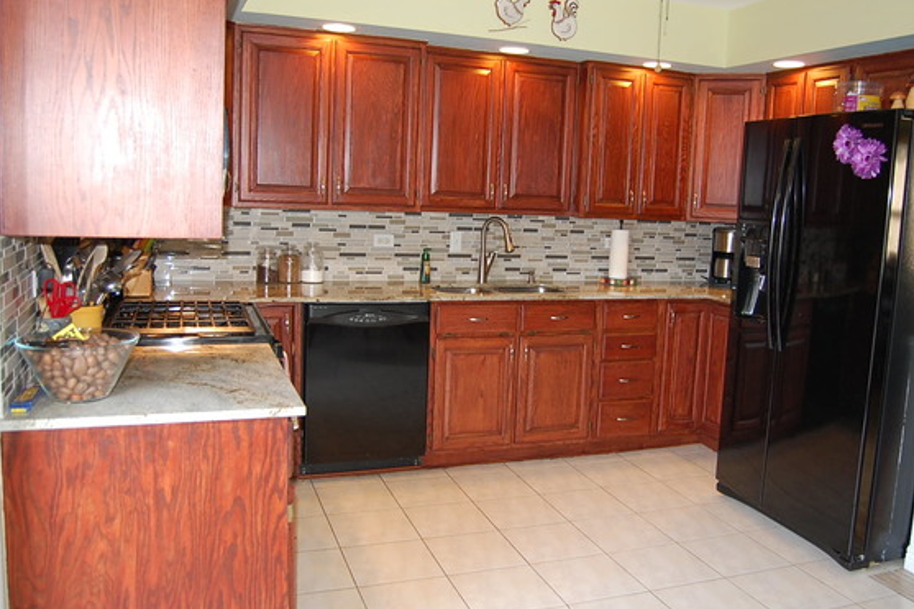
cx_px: 497
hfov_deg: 60.2
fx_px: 787
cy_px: 294
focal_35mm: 31
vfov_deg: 42.3
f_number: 3.5
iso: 400
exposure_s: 1/60
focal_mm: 18
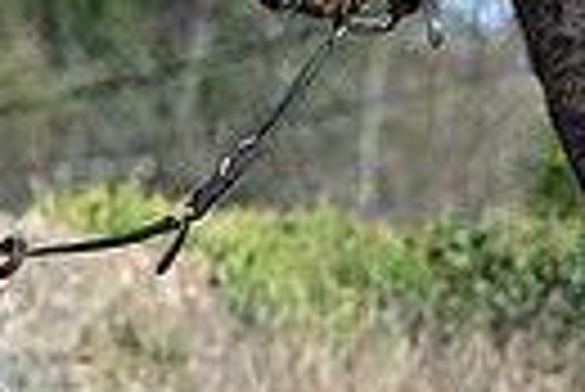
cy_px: 385
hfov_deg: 3.3
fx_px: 10184
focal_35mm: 626
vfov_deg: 2.2
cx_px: 1116
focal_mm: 140
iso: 320
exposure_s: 1/1250
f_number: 4.5
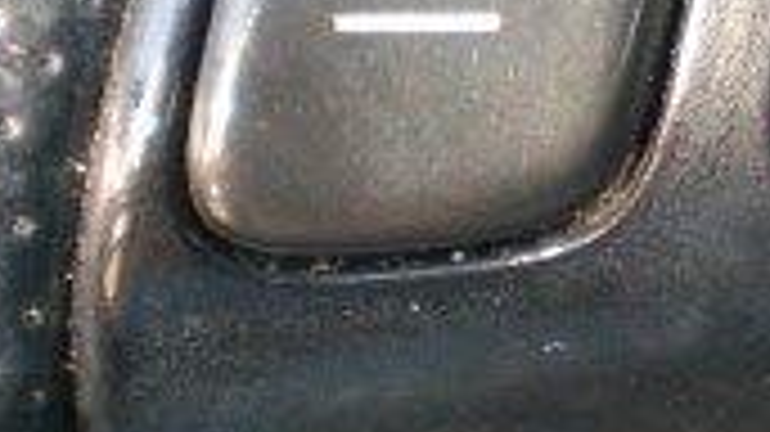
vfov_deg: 7.6
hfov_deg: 13.3
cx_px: 1027
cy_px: -320
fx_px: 3163
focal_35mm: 155
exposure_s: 1/100
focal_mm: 6.3
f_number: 3.1
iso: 200
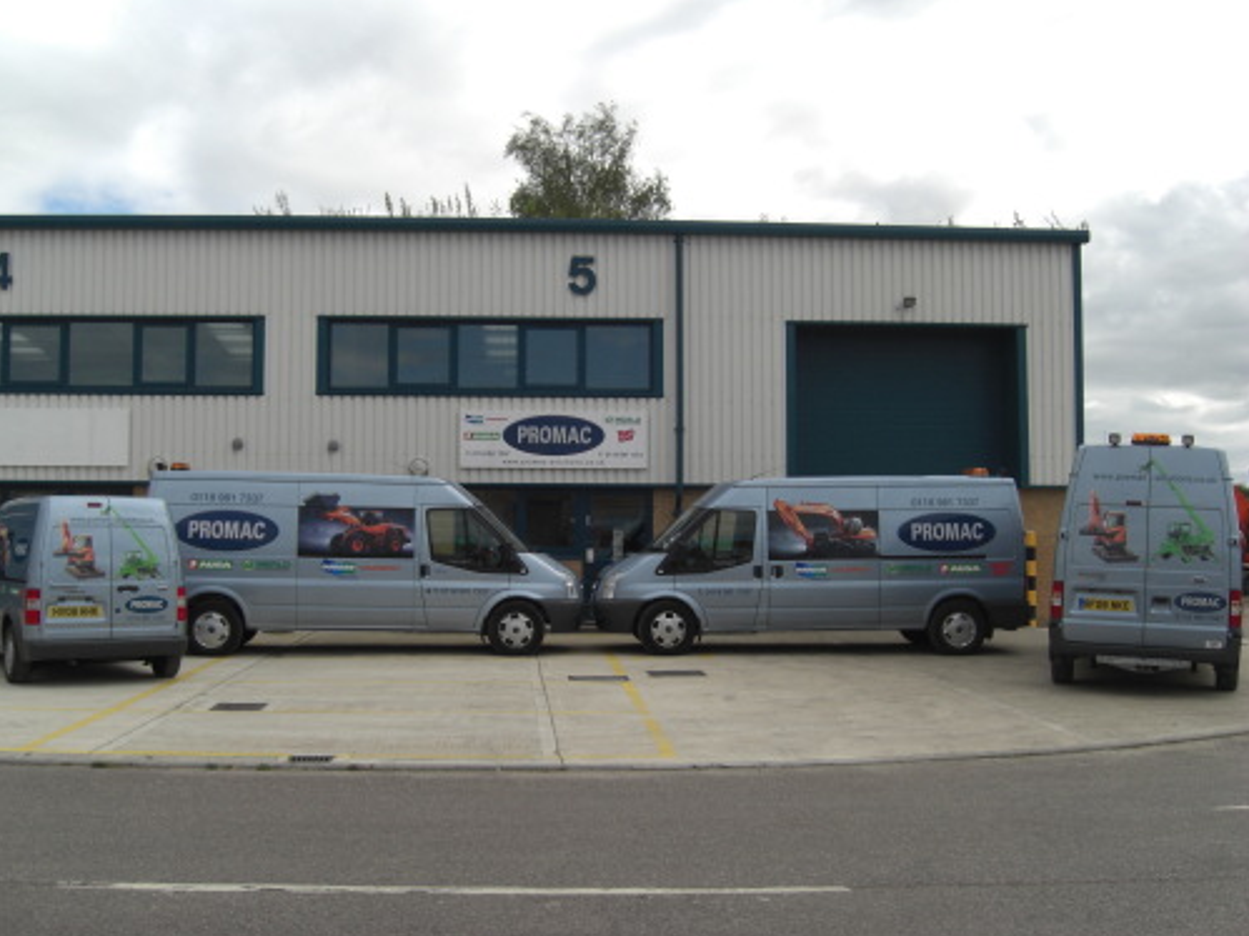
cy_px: 471
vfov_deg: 36.8
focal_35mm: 39
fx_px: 1407
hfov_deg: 47.9
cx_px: 613
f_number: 4
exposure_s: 1/800
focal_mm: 7.9
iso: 80
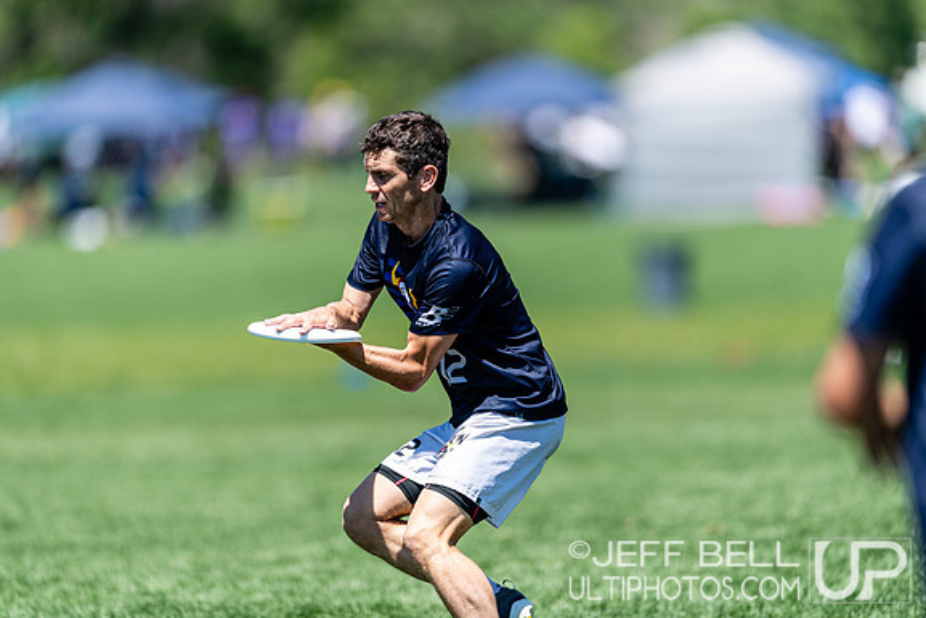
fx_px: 10342
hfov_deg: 5.1
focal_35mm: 402
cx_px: 462
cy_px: 309
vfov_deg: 3.4
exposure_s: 1/1250
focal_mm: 400
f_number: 2.8
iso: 100
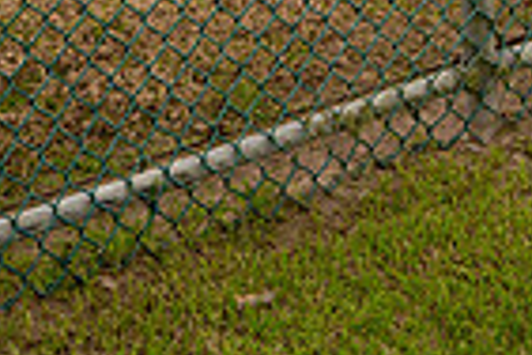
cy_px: -468
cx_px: 30
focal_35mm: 112
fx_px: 1655
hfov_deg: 17.9
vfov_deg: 10.6
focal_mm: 35
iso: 100
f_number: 5
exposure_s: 1/250
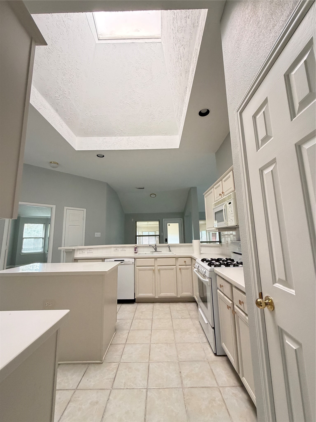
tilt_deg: +9.4
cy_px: 211
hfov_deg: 85.7
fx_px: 170
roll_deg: +1.1
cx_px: 158
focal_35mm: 14
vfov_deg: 102.1
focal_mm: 2.22
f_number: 2.2
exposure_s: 1/96
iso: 320
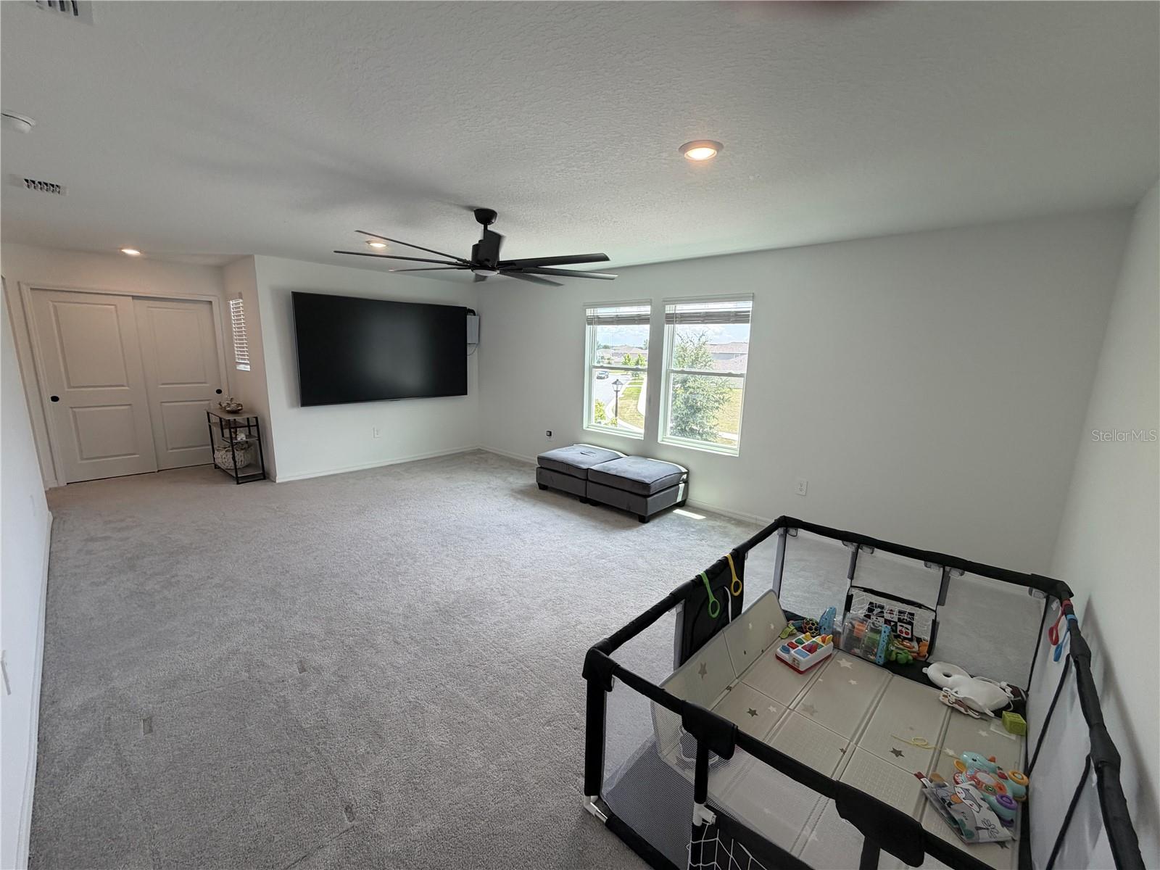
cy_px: 435
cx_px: 580
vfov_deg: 85.7
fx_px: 469
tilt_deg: -10.9
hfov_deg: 102.1
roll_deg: -1.4
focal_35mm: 14
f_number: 2.2
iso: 64
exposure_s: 1/120
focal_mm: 2.22
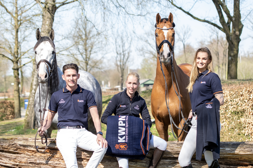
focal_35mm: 147
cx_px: 126
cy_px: 84
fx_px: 1032
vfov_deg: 9.3
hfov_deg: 14.0
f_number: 4
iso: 400
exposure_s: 1/500
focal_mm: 98
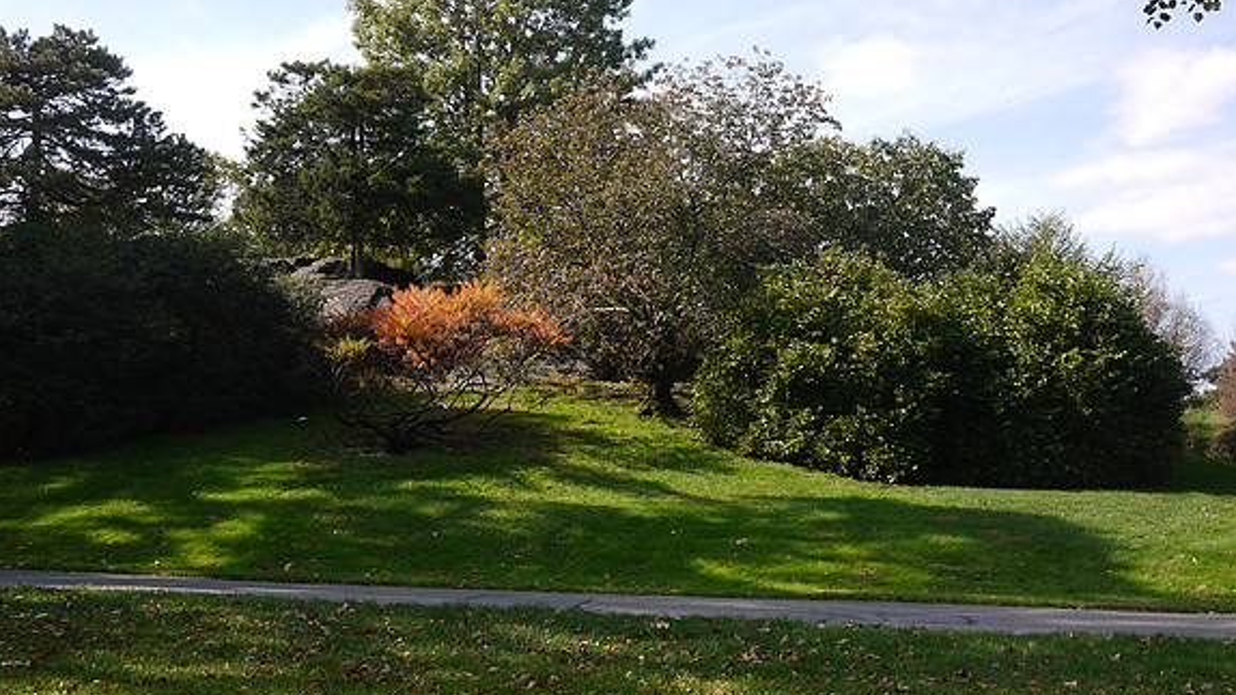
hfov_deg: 46.4
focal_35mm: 44
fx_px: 1442
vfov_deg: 27.0
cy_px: 261
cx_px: 622
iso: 100
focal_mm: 20
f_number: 8
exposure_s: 1/125
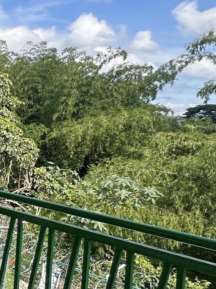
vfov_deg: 39.6
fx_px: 399
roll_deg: -3.0
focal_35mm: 48
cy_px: 160
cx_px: -234
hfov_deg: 18.0
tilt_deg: -6.5
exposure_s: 1/963
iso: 40
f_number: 2.2
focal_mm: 2.22
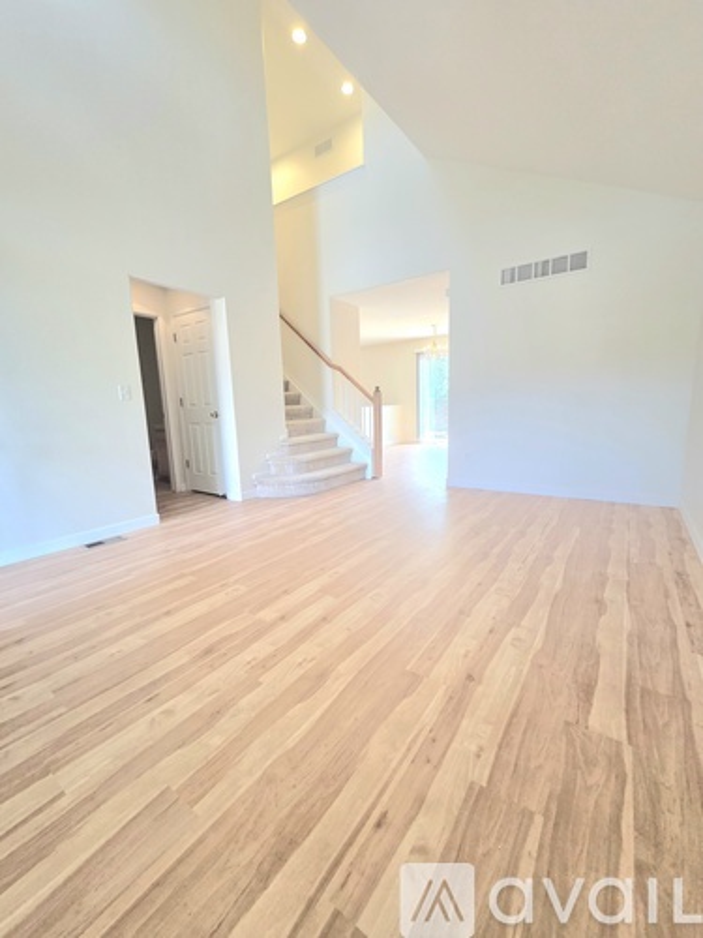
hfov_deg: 89.9
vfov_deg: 106.2
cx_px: 352
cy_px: 469
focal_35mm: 13
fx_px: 352
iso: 200
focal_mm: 2.2
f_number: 2.2
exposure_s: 1/120
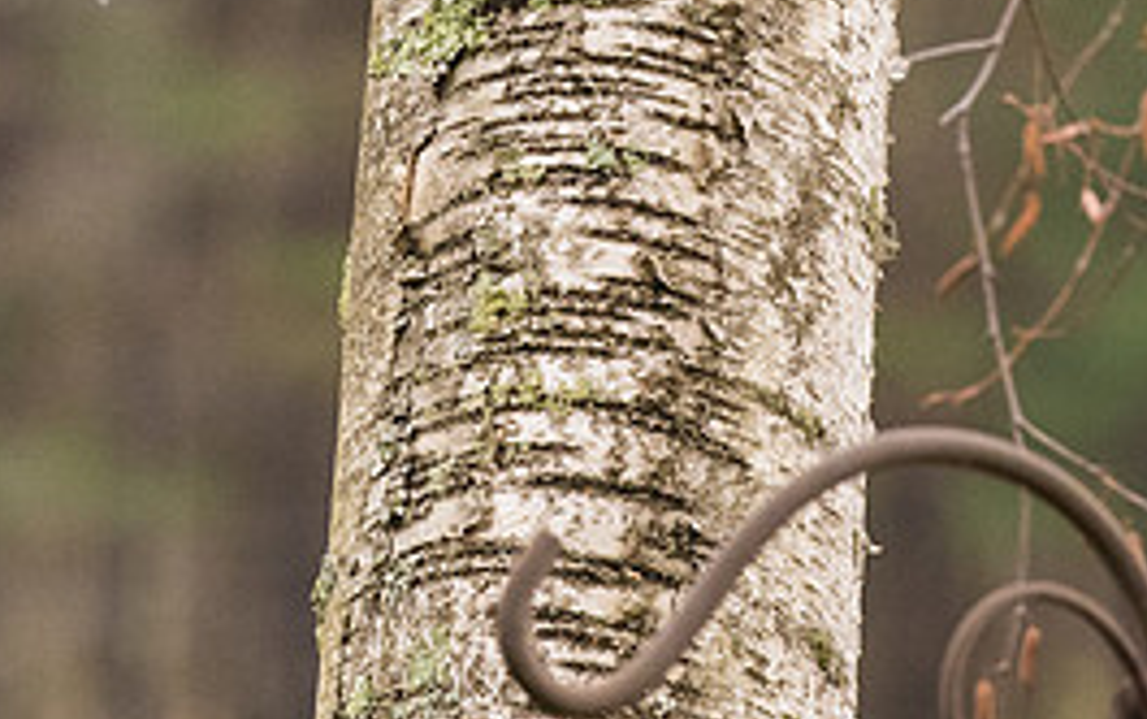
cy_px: -287
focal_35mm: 930
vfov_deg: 1.4
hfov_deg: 2.3
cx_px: 527
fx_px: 29090
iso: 2000
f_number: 6.3
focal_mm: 200
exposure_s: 1/1000
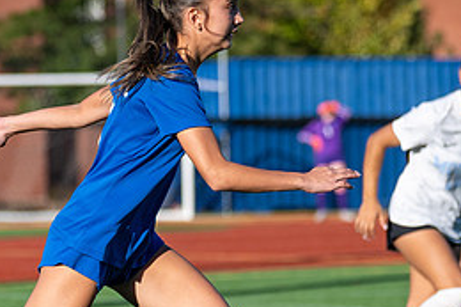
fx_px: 4914
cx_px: -101
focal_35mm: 384
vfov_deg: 3.6
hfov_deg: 5.3
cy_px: 251
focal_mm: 102
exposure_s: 1/2000
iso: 180
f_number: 2.8
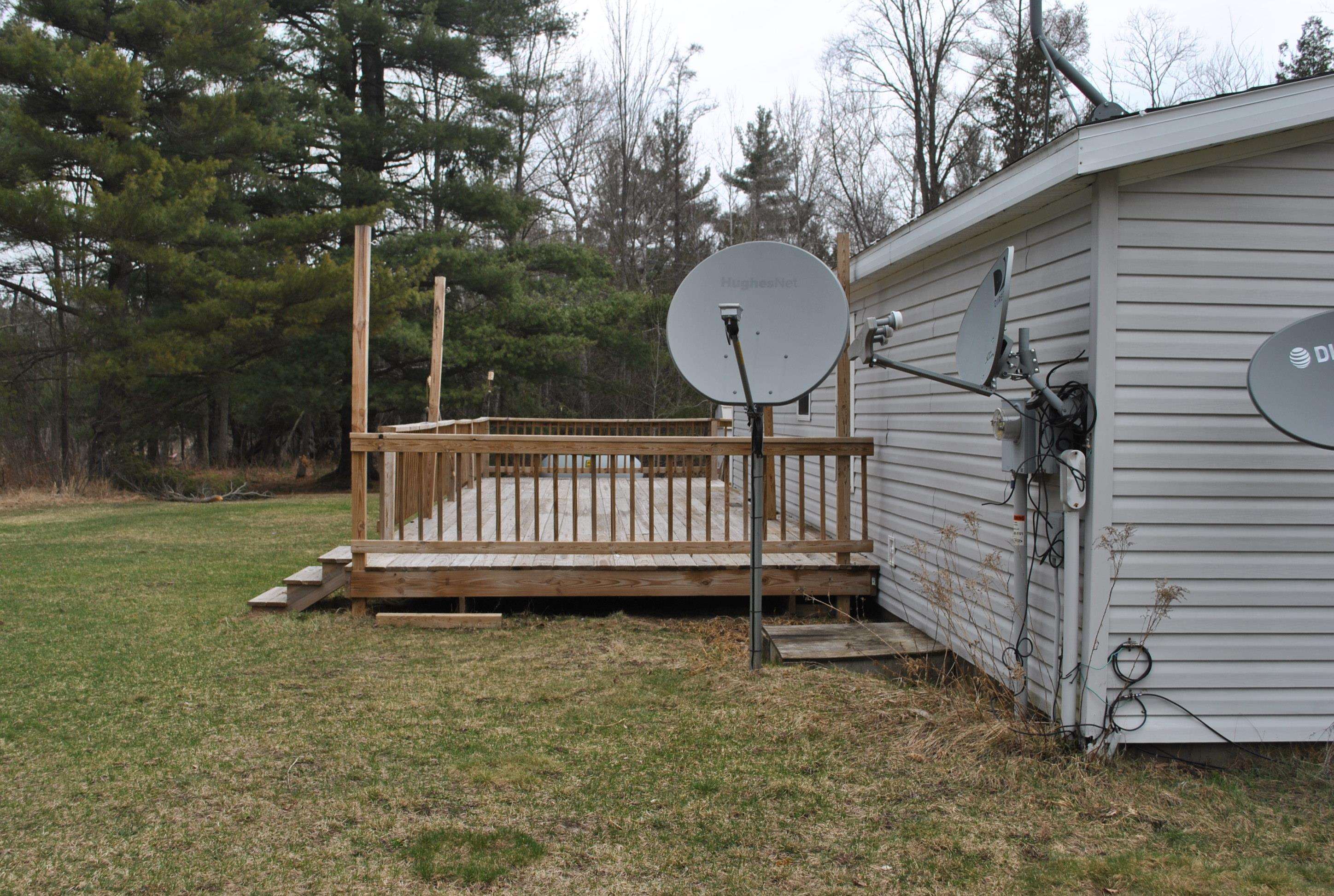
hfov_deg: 53.0
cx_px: 667
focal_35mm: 36
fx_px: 1337
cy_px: 448
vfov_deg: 37.0
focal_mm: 24
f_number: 6.3
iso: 100
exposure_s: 1/160
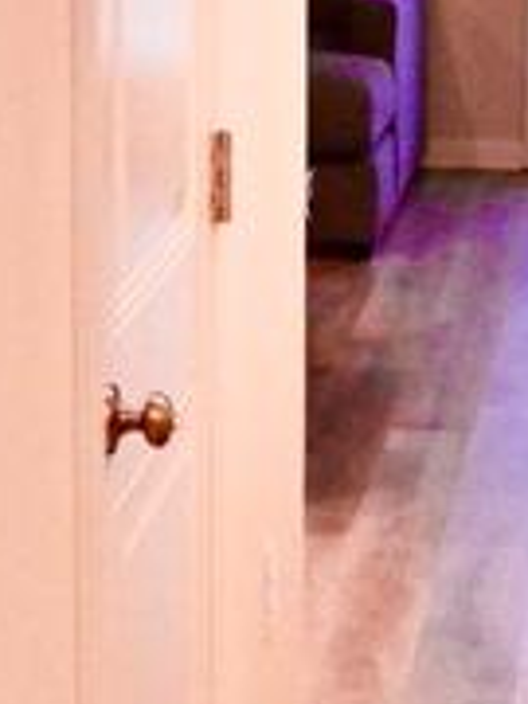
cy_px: 501
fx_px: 3518
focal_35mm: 173
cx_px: 790
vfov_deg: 11.4
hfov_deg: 8.4
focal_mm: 30
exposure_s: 1/800
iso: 3600
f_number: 4
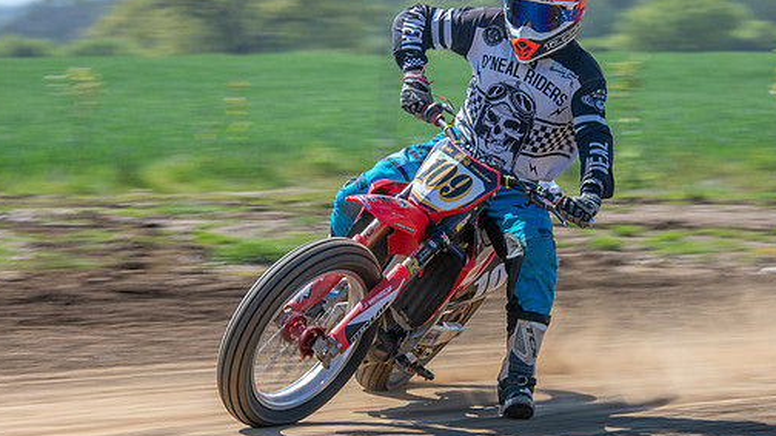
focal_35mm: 342
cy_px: 209
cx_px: 461
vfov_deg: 3.5
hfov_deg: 6.3
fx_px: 7034
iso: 200
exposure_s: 1/160
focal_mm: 140
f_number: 8
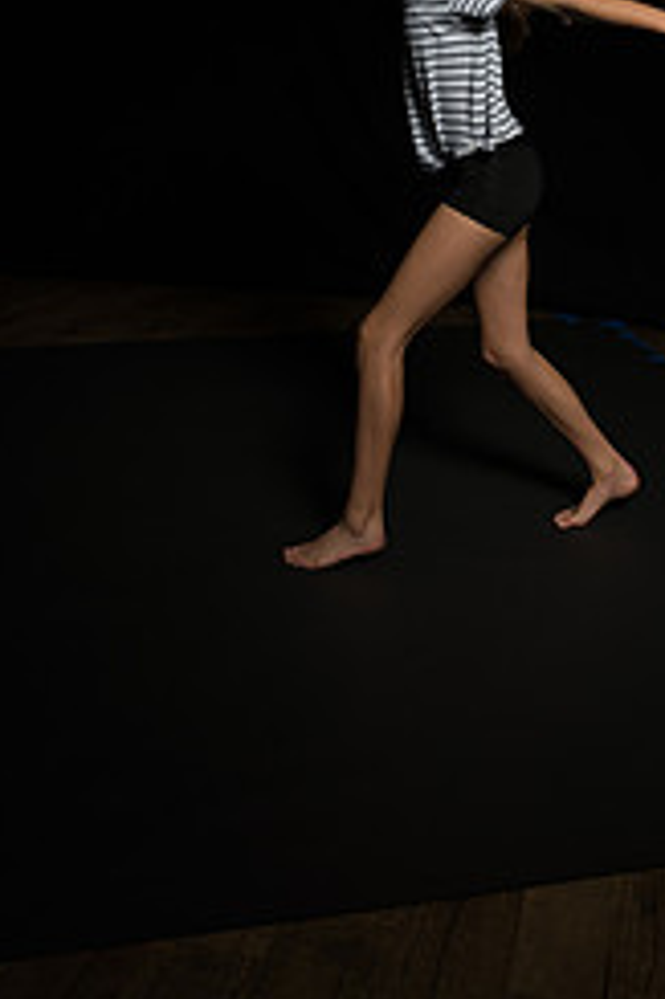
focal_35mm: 44
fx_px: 1221
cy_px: 155
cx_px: 394
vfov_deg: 41.9
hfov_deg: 30.4
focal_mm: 24
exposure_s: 1/250
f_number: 9
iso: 200
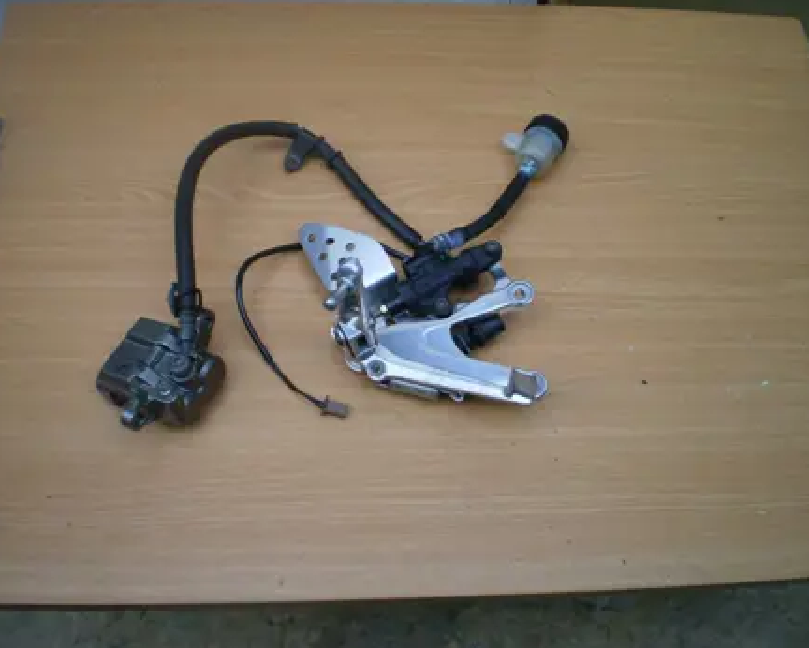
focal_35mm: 39
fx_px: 934
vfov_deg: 38.2
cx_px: 380
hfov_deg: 46.8
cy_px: 313
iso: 64
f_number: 3.1
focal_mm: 6.3
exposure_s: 1/80
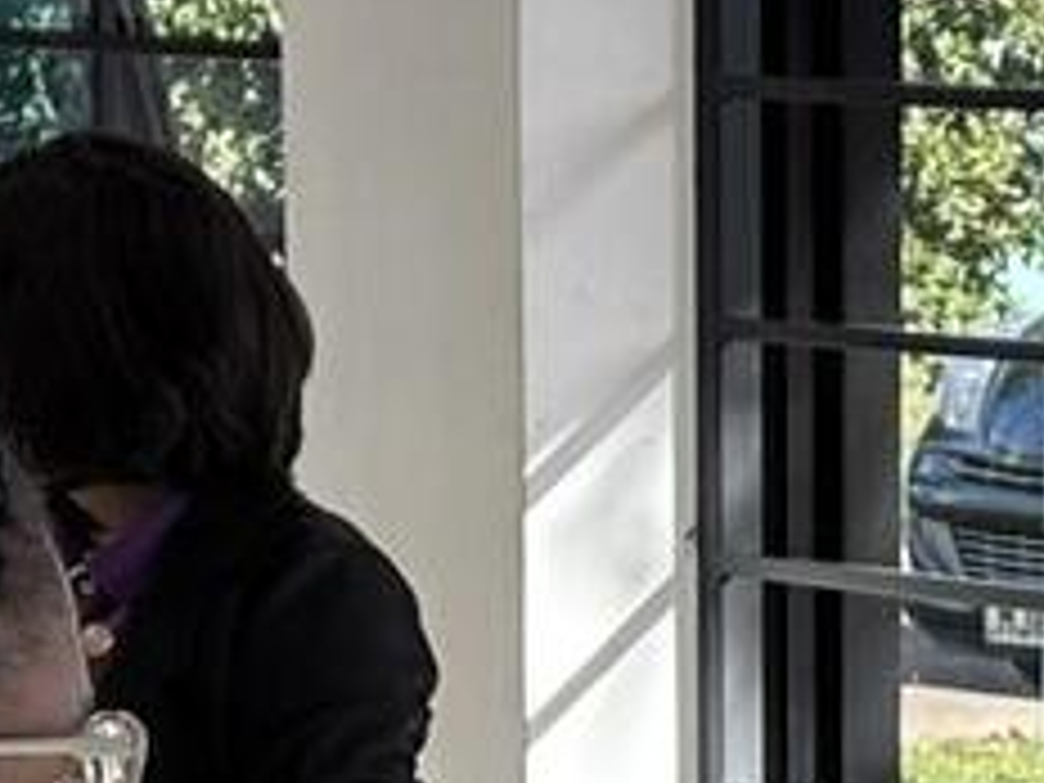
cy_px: 1755
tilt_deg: -13.6
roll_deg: +0.3
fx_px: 8113
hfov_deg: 7.4
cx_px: 846
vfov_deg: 5.4
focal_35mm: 269
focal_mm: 5.96
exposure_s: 1/120
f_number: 1.6
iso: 40
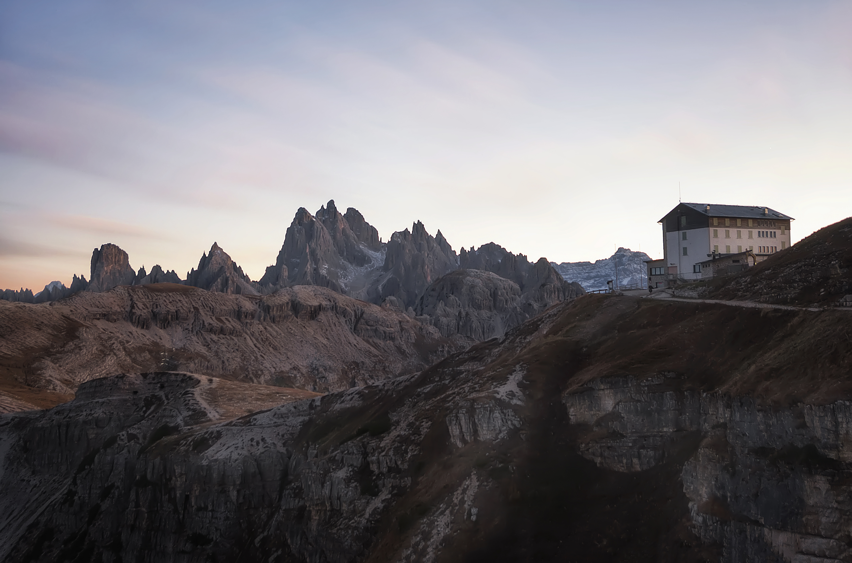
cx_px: 426
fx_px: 849
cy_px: 282
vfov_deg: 36.6
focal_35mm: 36
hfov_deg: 53.3
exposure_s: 1/10
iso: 200
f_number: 3.5
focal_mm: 24
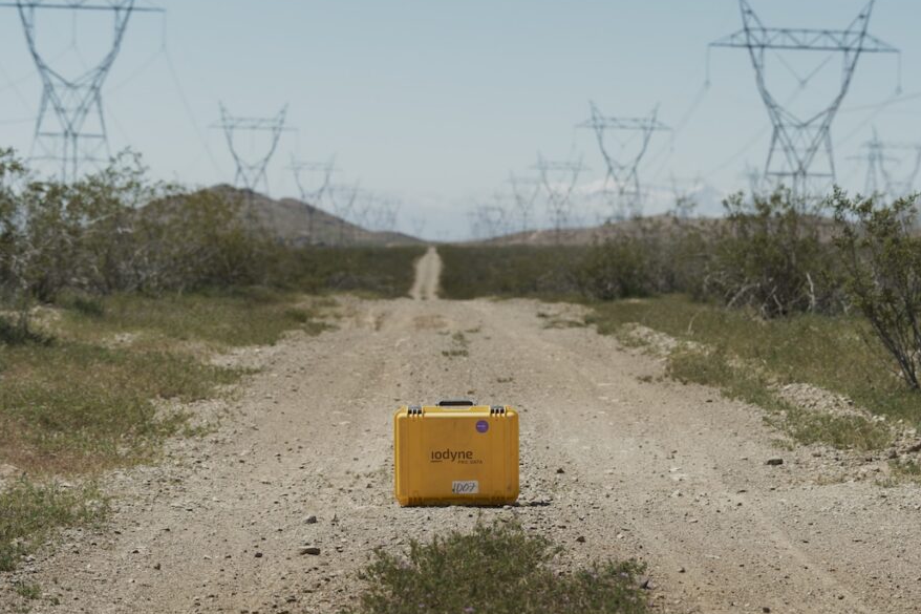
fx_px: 2686
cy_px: 344
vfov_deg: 13.0
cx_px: 469
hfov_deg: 19.5
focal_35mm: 105
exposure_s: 1/800
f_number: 5
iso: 640
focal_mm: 90
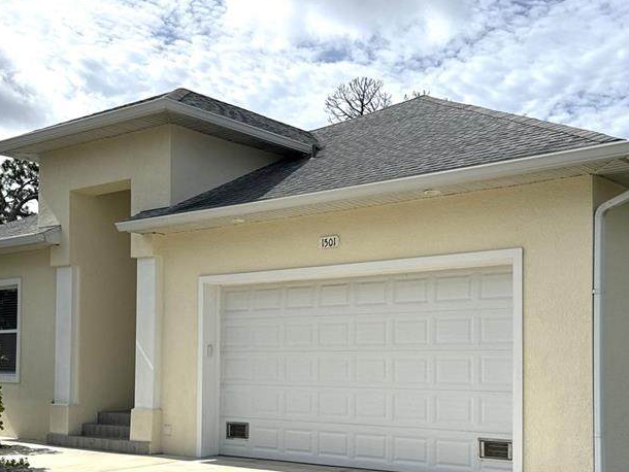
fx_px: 854
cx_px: 350
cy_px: 348
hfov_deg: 40.4
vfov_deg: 30.4
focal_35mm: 47
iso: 80
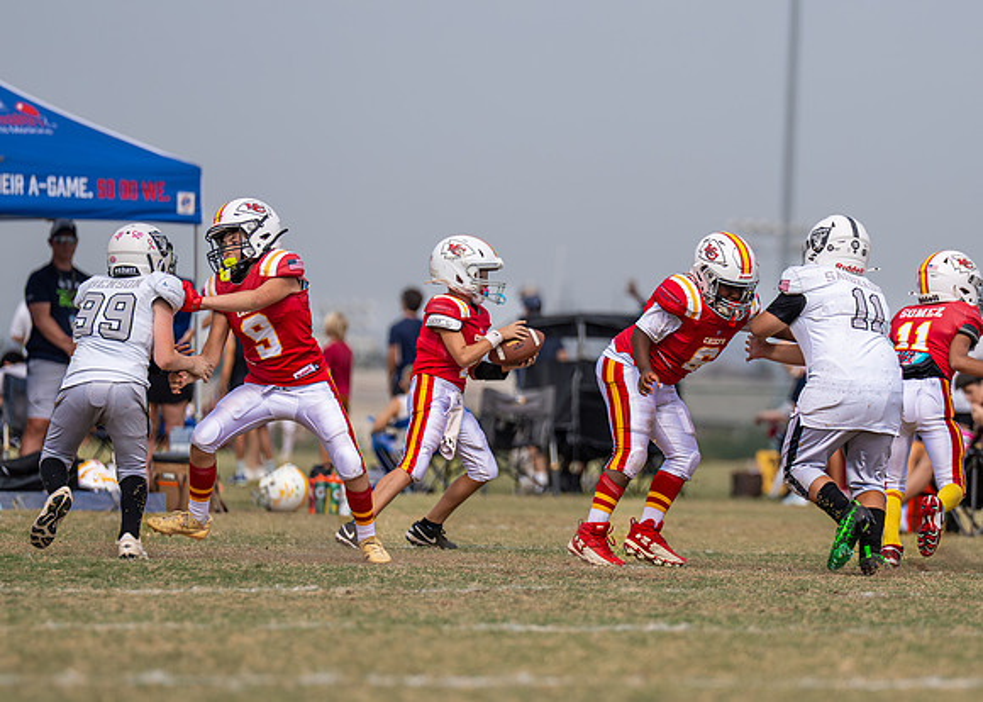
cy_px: 366
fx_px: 11253
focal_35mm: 403
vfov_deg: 3.6
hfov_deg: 5.0
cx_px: 744
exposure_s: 1/5000
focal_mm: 200
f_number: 2.8
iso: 160
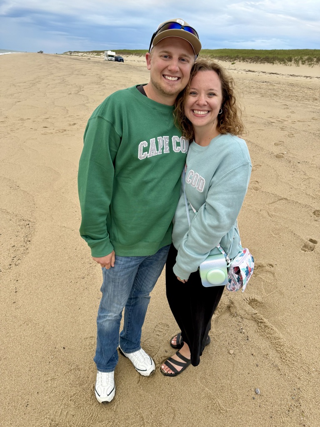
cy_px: 214
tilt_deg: -24.8
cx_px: 160
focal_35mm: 24
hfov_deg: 56.8
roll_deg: -6.1
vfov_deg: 71.6
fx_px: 296
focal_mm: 6.76
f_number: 1.78
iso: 160
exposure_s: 1/121
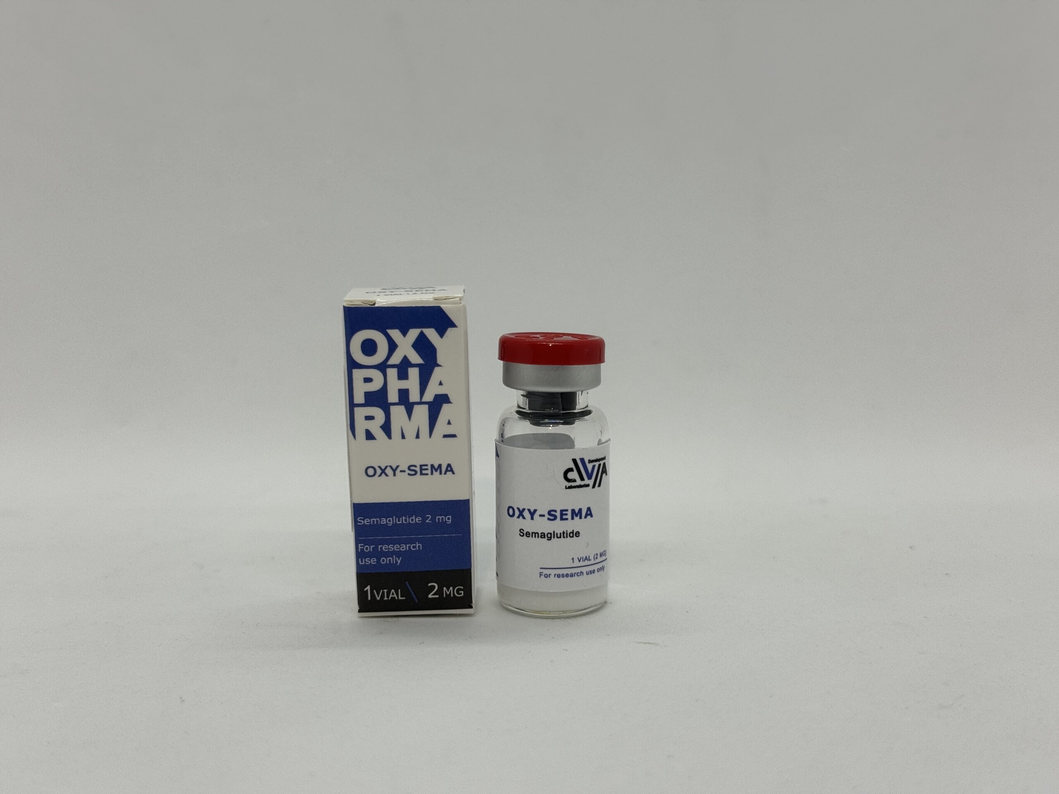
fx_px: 1468
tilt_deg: -9.4
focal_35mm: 48
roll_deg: -0.1
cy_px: 397
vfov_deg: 30.3
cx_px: 530
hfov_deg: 39.7
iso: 64
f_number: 1.78
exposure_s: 1/518
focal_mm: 6.76
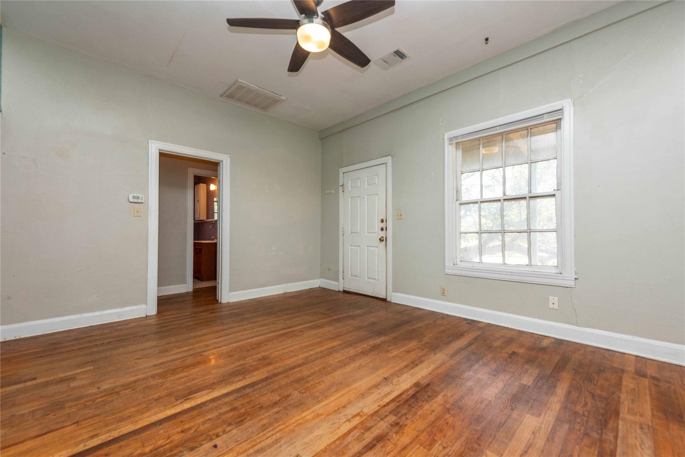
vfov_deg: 81.2
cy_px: 228
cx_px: 342
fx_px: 266
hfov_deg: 104.2
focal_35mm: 14
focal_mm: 14
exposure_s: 1/125
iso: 640
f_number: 5.6
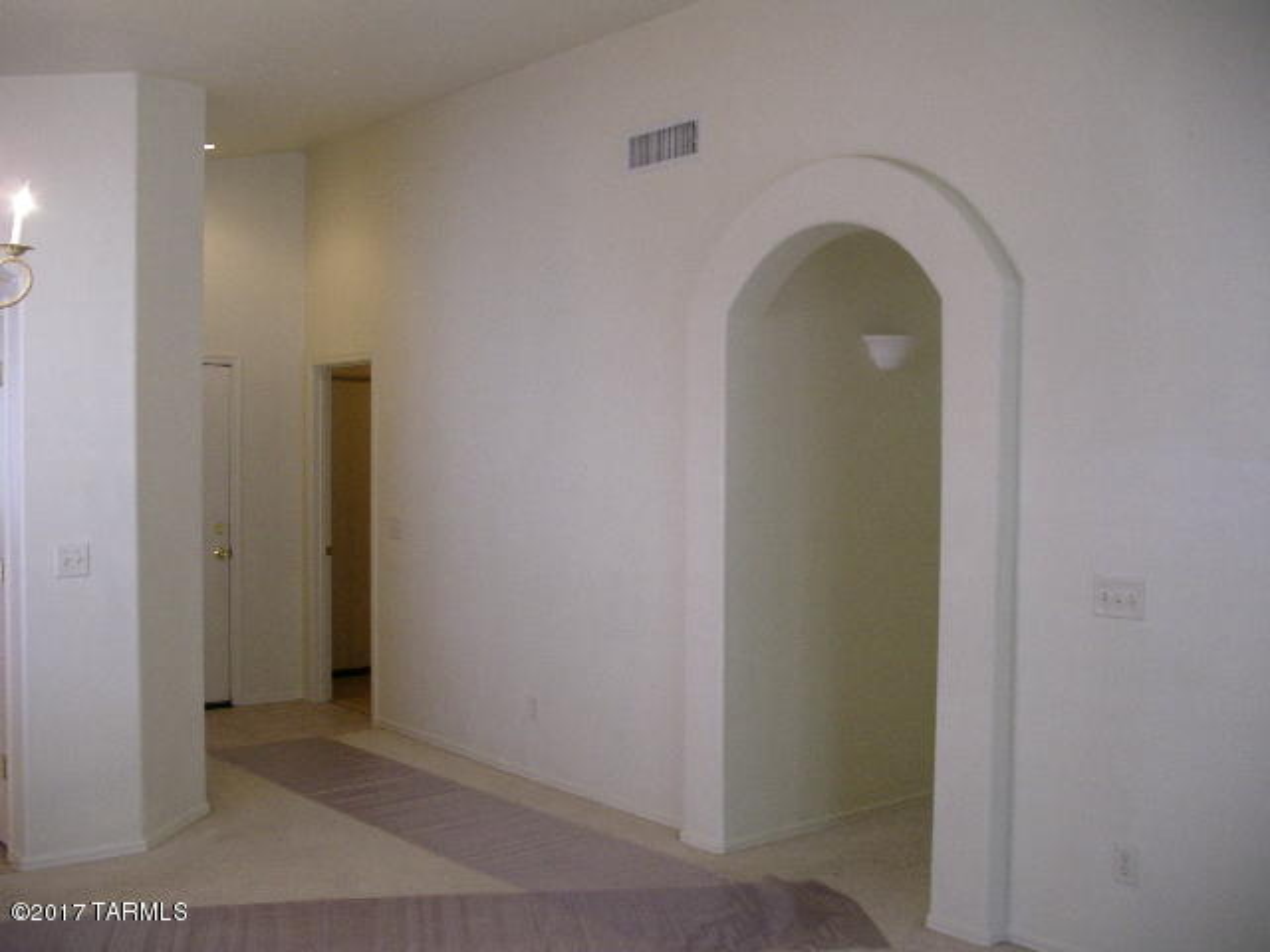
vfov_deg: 38.7
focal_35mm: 37
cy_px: 476
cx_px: 635
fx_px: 1357
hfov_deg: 50.1
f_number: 2.8
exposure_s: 1/40
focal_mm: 7.8
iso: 200
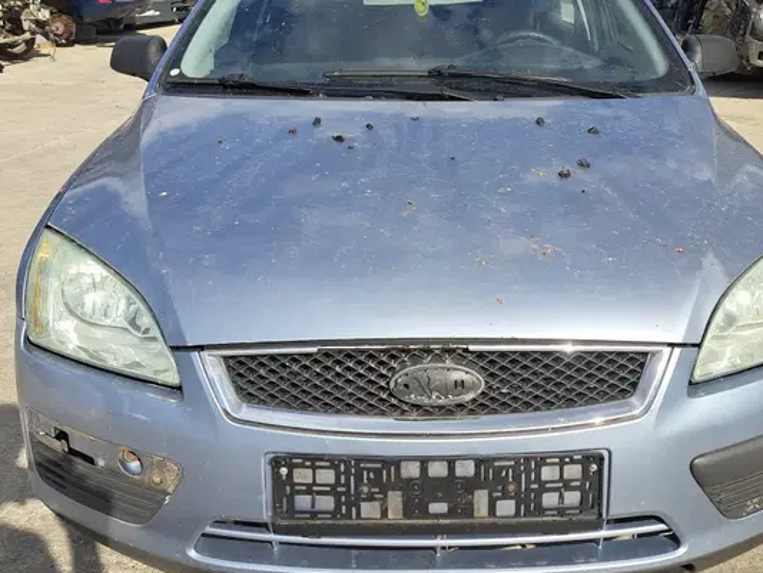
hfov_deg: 51.3
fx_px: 794
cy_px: 201
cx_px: 421
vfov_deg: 39.3
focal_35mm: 36
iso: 50
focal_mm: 5.23
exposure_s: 1/917
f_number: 1.8
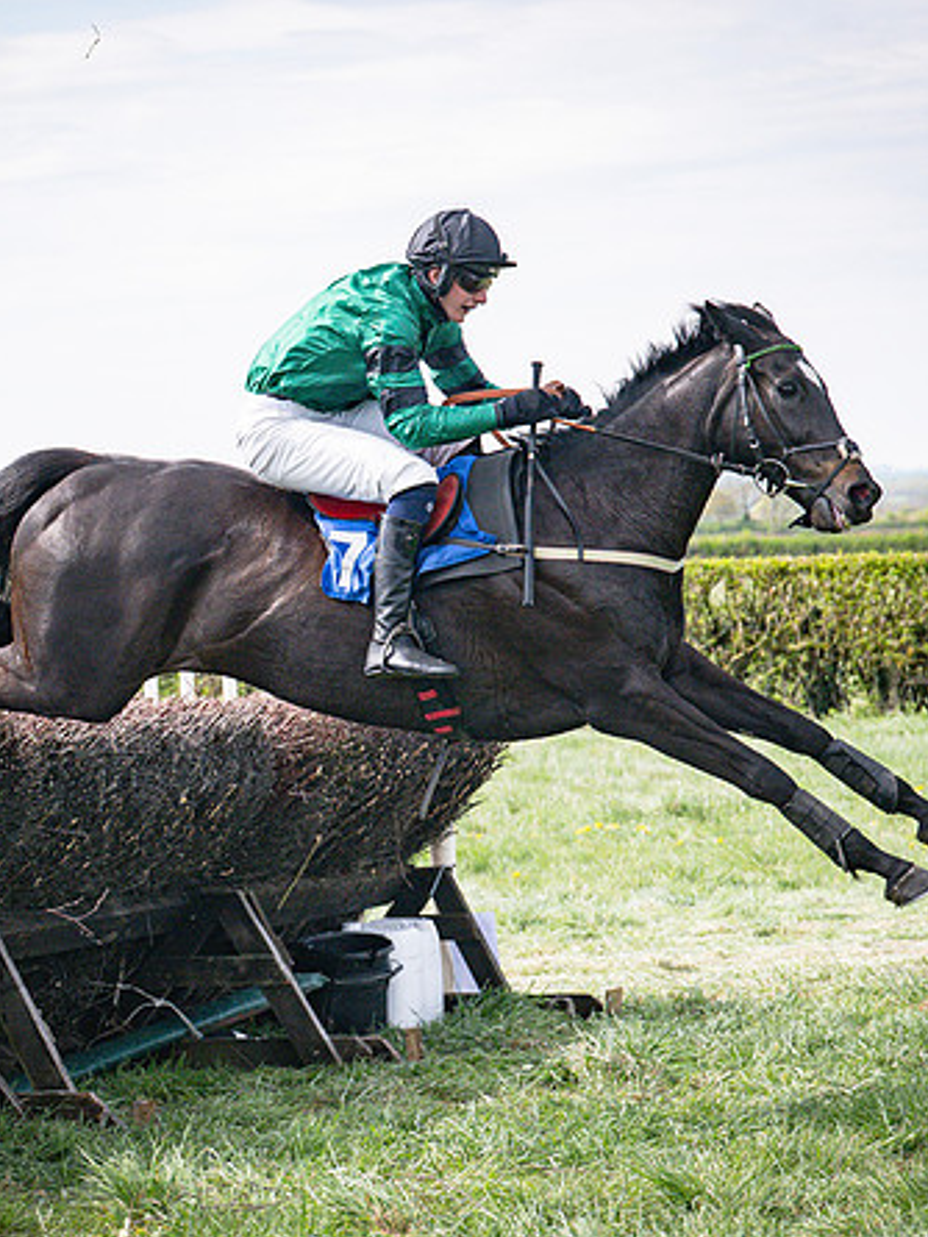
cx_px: 504
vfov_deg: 12.7
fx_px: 5573
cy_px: 541
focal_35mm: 156
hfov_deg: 9.5
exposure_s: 1/2500
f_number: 5
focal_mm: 70
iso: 400
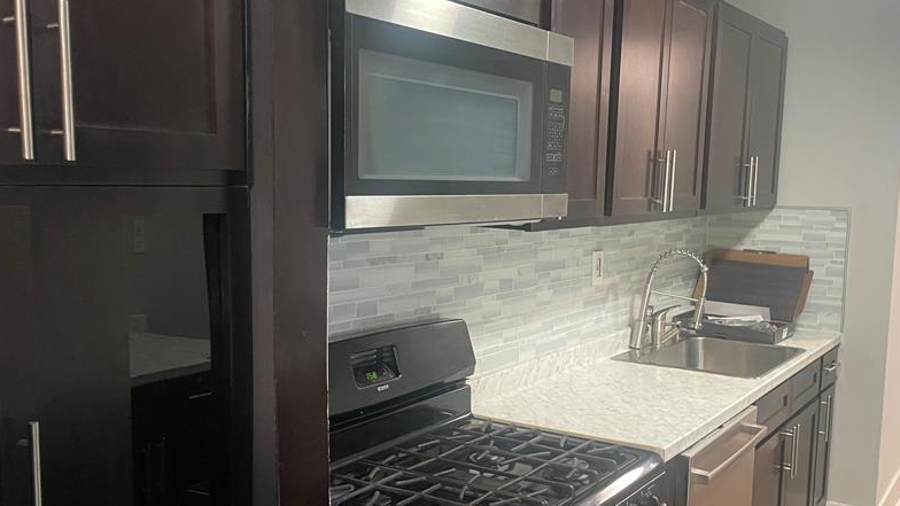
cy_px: 287
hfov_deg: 53.4
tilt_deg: -7.8
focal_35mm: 37
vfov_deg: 32.0
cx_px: 567
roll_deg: -1.7
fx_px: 883
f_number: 1.6
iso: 250
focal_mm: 4.2
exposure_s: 1/60
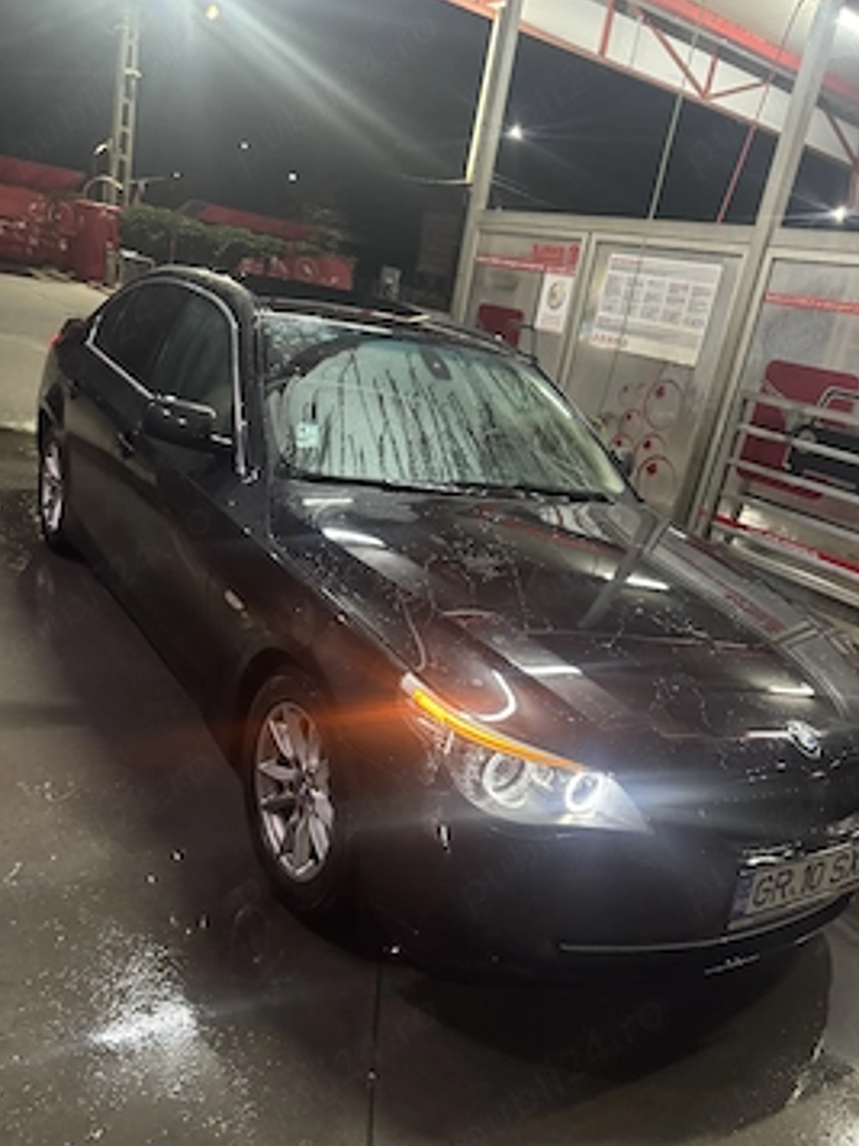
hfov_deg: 51.3
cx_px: 447
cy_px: 637
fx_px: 893
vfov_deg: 65.1
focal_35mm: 27
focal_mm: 6.76
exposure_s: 1/33
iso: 1000
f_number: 1.78
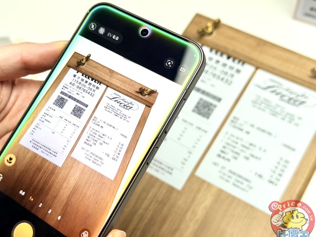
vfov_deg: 28.5
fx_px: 465
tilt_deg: -63.9
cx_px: 152
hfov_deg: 37.5
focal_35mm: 51
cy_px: 122
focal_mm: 6.76
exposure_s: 1/196
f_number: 1.78
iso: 50
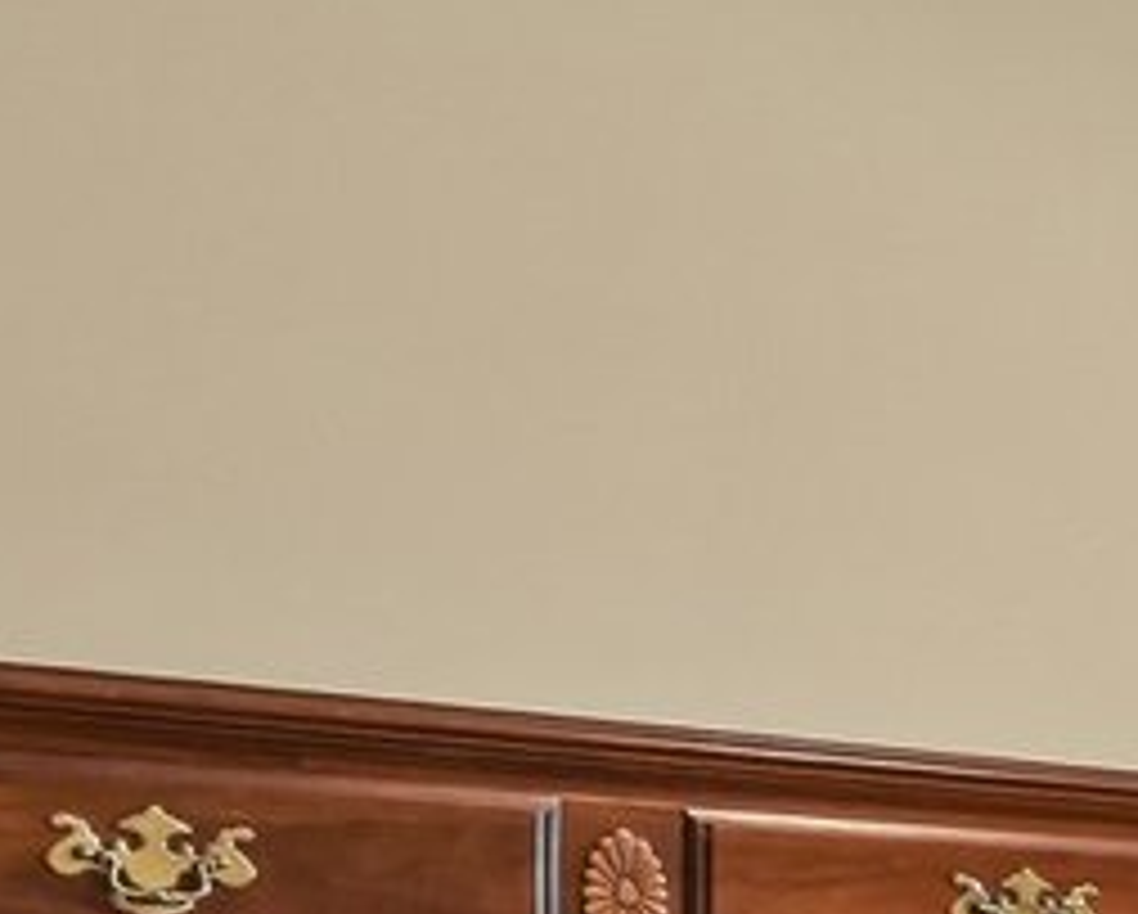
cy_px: 1184
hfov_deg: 12.5
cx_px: 3162
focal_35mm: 90
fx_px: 3035
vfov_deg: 16.2
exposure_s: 1/40
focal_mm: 10
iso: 640
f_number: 8
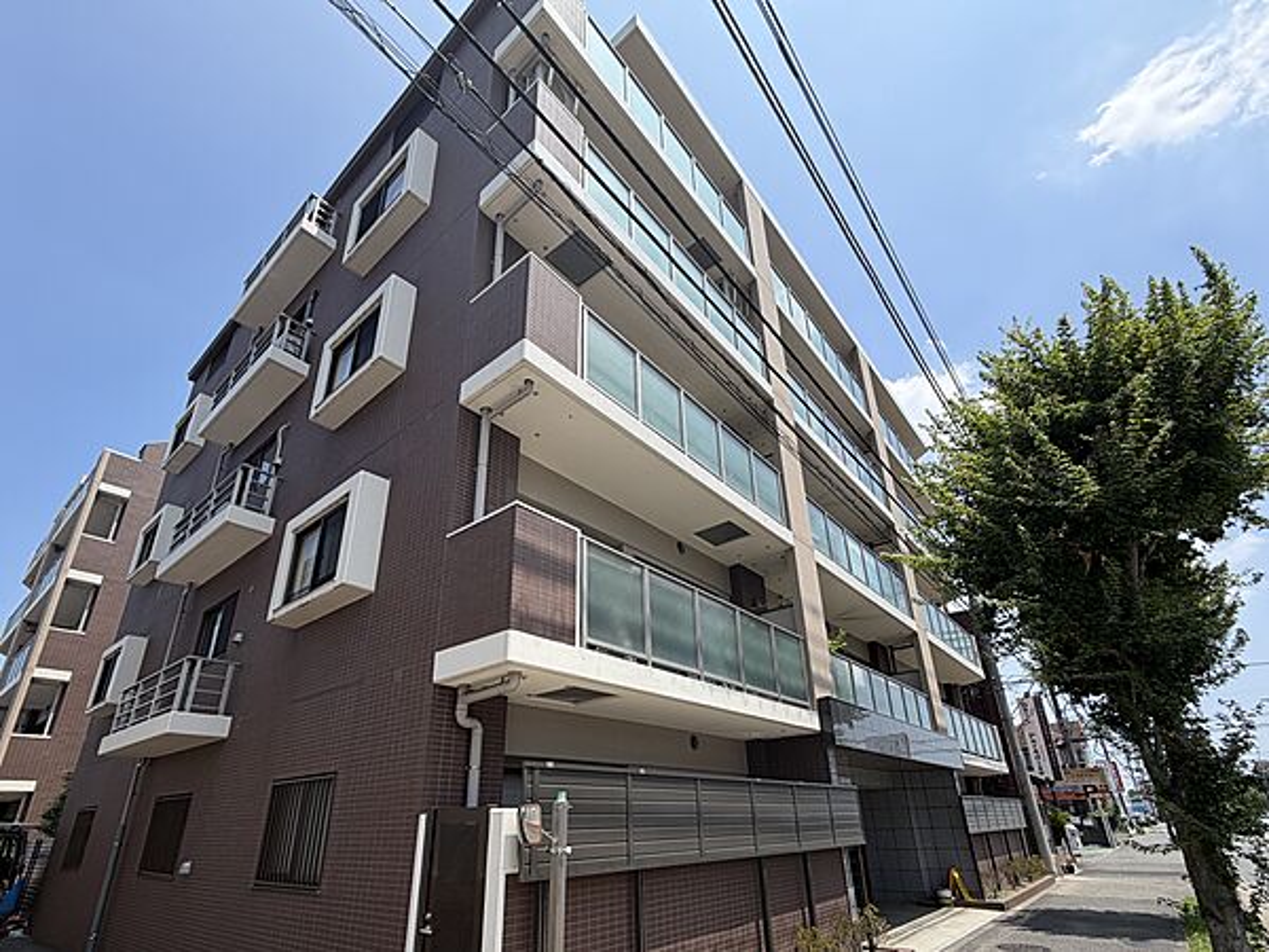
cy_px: 476
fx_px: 513
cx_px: 634
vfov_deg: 85.7
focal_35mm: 14
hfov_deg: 102.1
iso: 25
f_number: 2.2
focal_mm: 2.22
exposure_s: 1/770
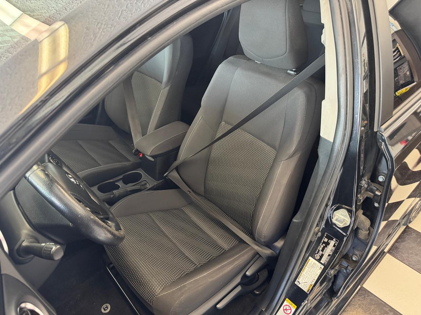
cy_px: 158
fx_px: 292
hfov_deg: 71.6
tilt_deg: -35.8
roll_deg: -1.0
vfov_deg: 56.8
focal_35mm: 24
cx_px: 210
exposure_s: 1/60
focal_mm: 6.76
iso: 640
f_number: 1.78
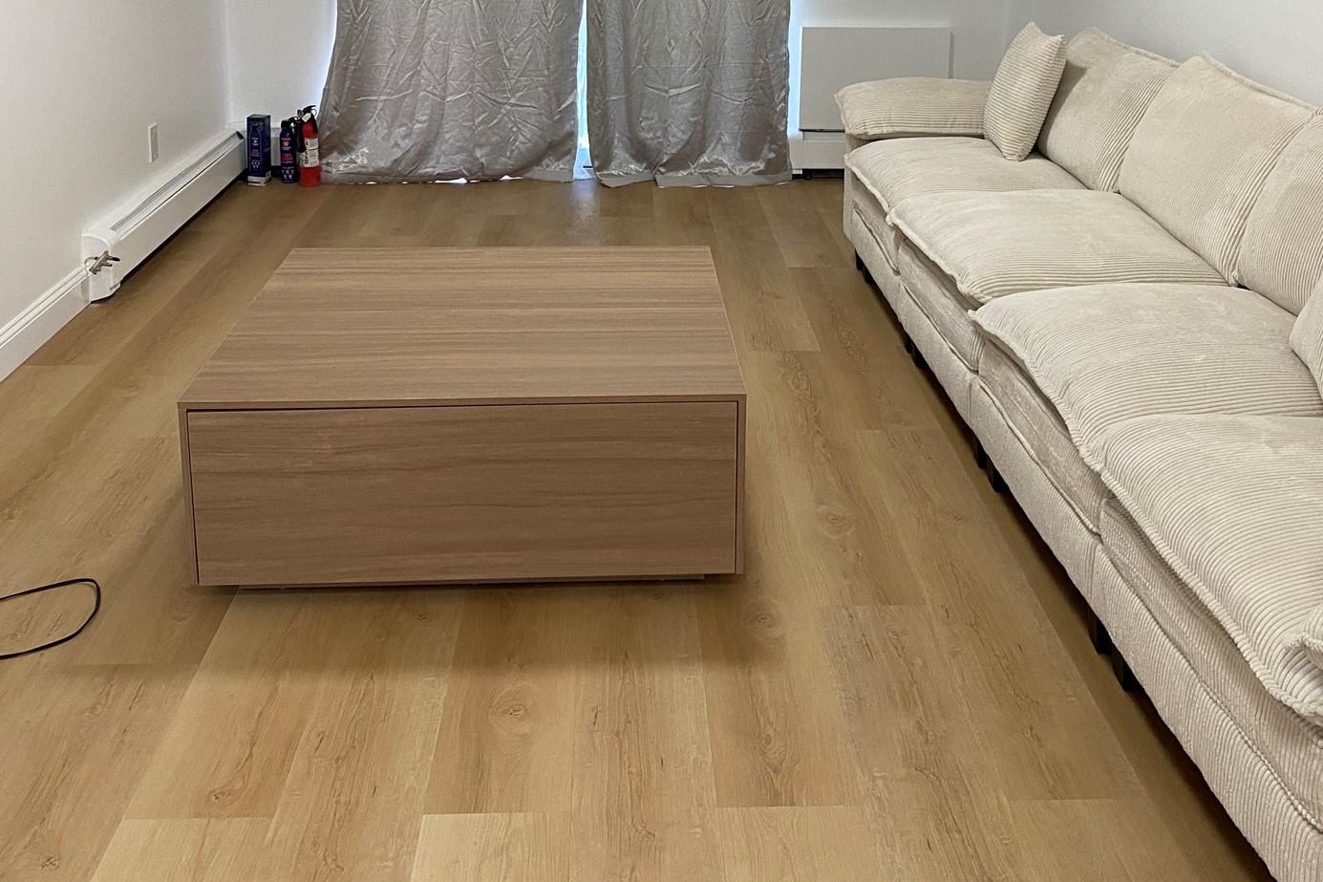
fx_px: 1470
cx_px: 718
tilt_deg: -13.0
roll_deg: -1.2
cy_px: 176
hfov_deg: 48.4
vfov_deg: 32.5
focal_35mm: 40
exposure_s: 1/60
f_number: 1.8
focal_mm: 4.25
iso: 125
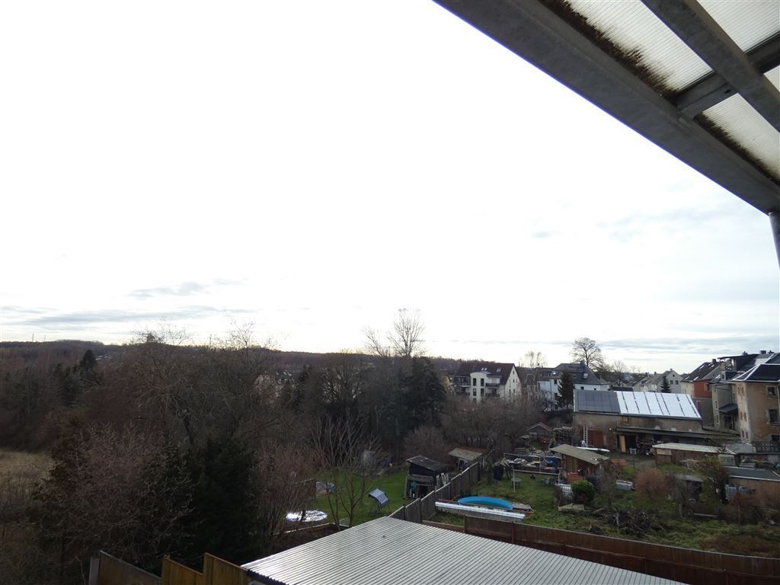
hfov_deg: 81.7
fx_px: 451
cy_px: 292
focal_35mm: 20
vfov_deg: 66.0
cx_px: 390
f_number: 2.8
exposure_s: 1/640
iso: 80
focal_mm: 3.6
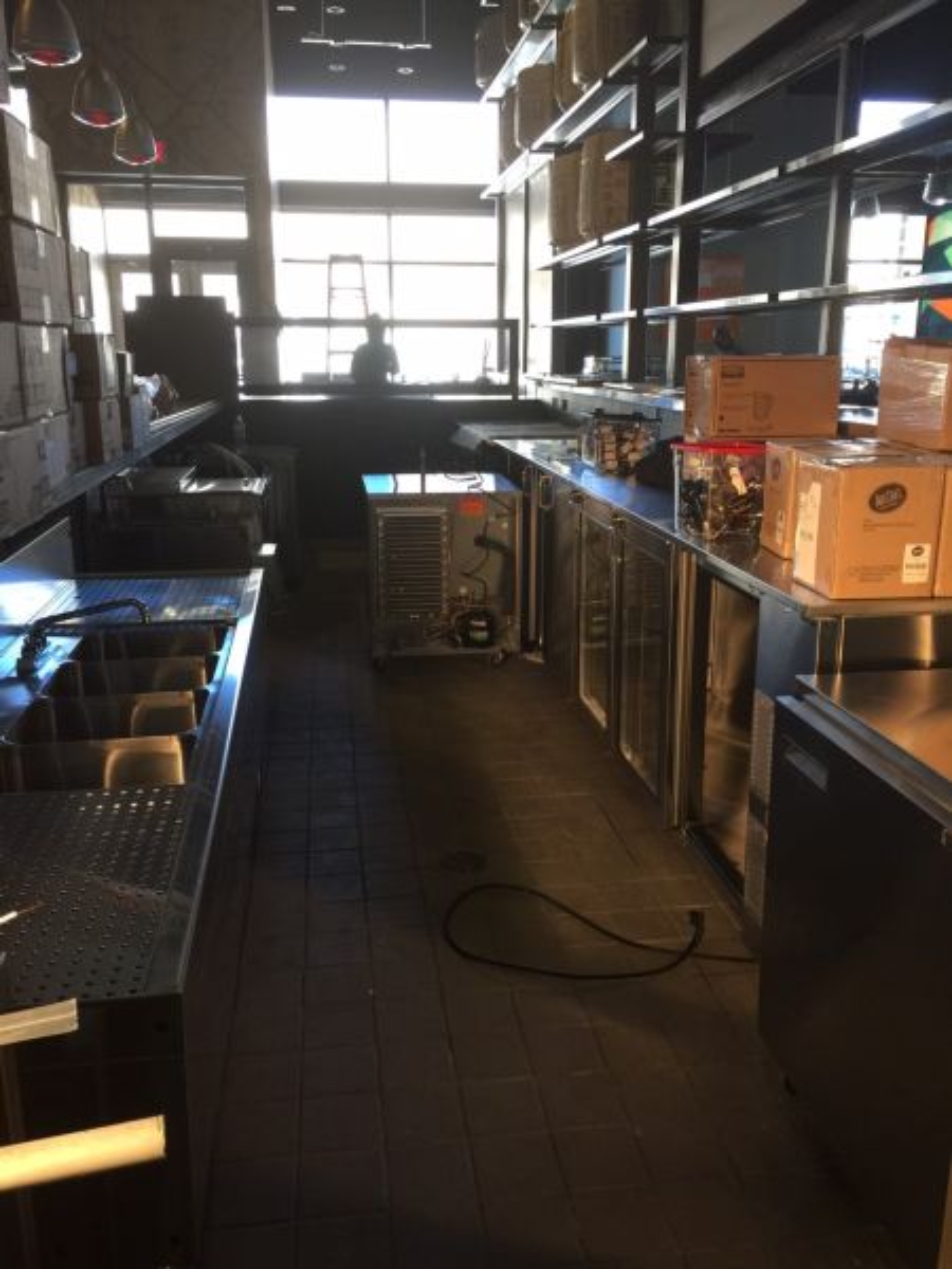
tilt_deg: -15.1
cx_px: 476
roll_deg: +0.3
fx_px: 1063
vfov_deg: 61.7
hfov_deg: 48.2
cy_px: 634
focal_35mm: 29
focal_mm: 4.15
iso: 40
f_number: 2.2
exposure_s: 1/30
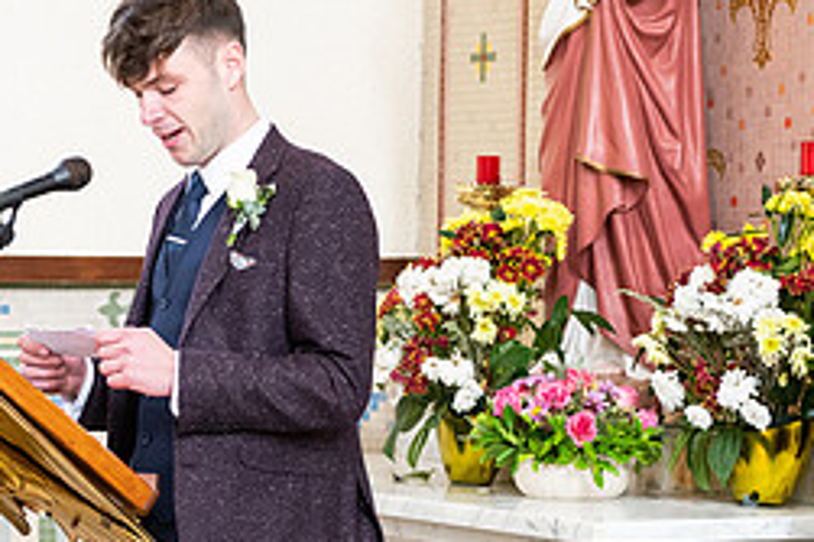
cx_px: 305
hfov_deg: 12.7
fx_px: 3660
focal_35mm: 162
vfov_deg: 8.5
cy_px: 329
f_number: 3.5
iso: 1000
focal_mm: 70
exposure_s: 1/80
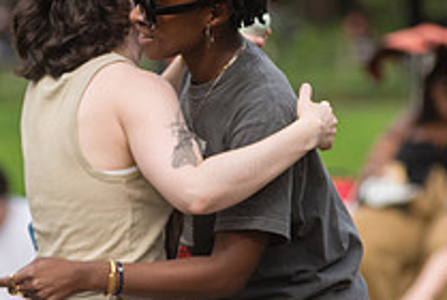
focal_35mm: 430
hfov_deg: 4.8
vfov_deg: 3.2
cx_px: 184
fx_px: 5347
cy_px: 130
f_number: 4
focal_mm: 155
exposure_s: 1/2000
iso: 500
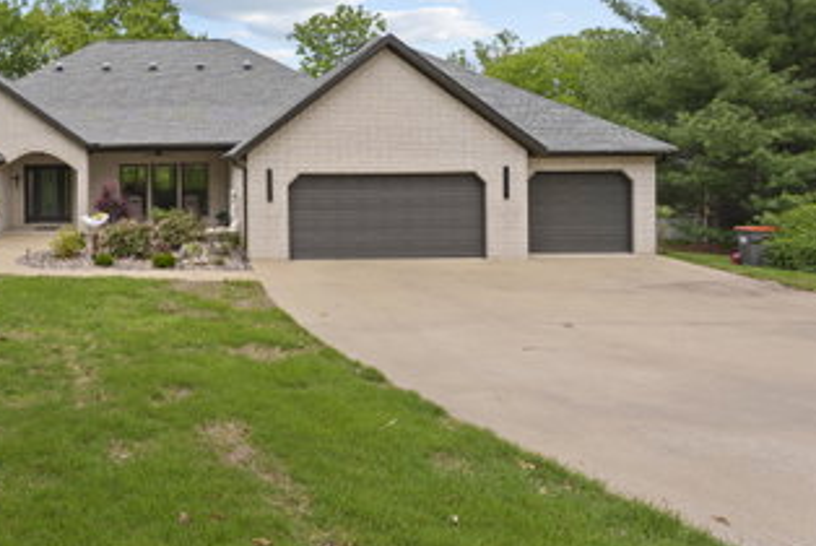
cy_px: 168
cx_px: 168
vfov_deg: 48.5
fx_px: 590
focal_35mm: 26
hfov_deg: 63.6
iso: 200
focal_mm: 16
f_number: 9
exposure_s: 1/400
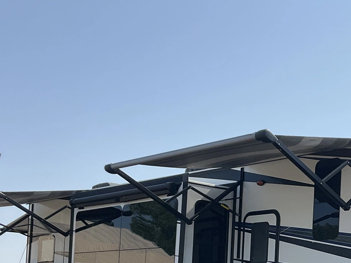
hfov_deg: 27.1
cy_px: 274
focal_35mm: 69
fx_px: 699
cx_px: 322
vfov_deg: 20.5
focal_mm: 3
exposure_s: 1/2058
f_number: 1.8
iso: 25
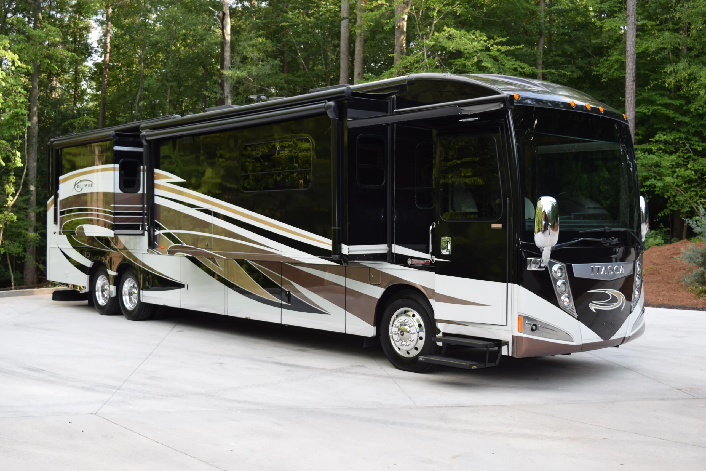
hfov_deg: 46.4
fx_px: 824
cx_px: 353
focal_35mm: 42
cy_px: 236
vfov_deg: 31.9
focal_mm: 28
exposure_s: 1/125
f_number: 5.6
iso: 125
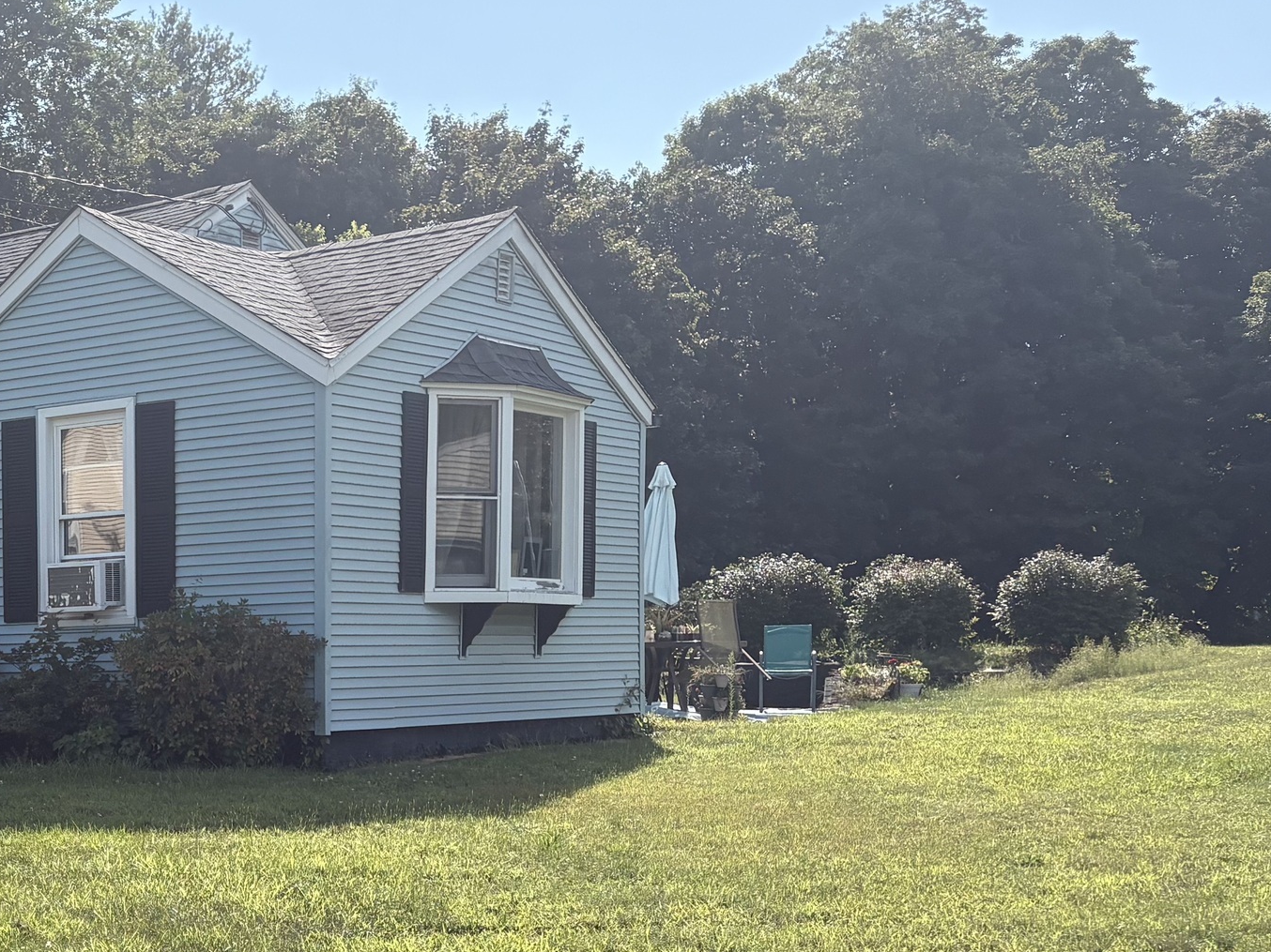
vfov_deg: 24.2
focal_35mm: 59
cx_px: -103
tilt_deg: -2.8
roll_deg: +1.2
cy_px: 828
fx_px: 2166
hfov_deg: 29.7
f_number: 1.6
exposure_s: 1/3125
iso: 64
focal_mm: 5.96
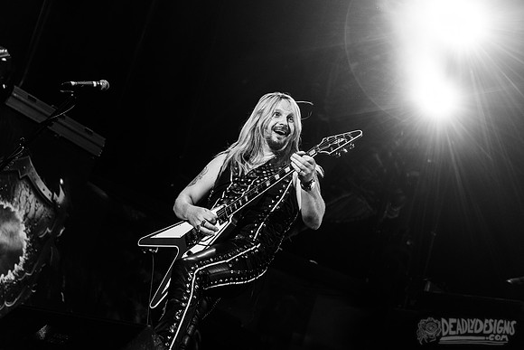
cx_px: 248
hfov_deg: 24.2
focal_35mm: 84
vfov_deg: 16.3
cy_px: 141
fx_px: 1220
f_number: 4
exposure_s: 1/640
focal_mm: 70
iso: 1600
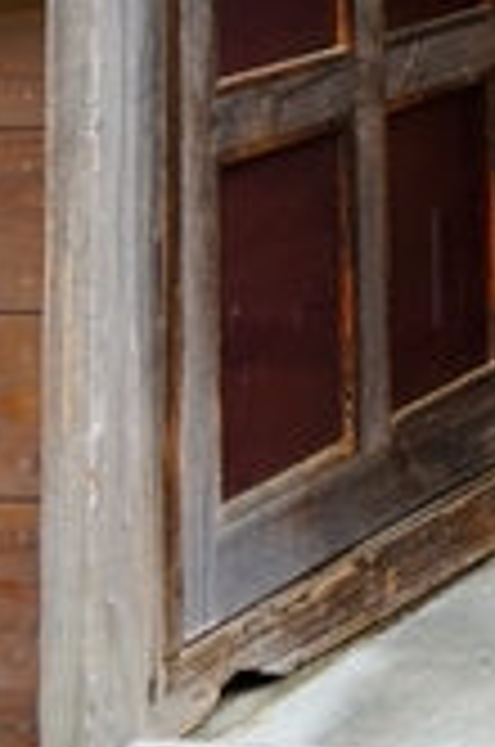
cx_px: 1019
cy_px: -945
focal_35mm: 140
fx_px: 2899
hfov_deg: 9.1
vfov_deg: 12.2
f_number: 5.6
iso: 100
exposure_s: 1/80
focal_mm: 29
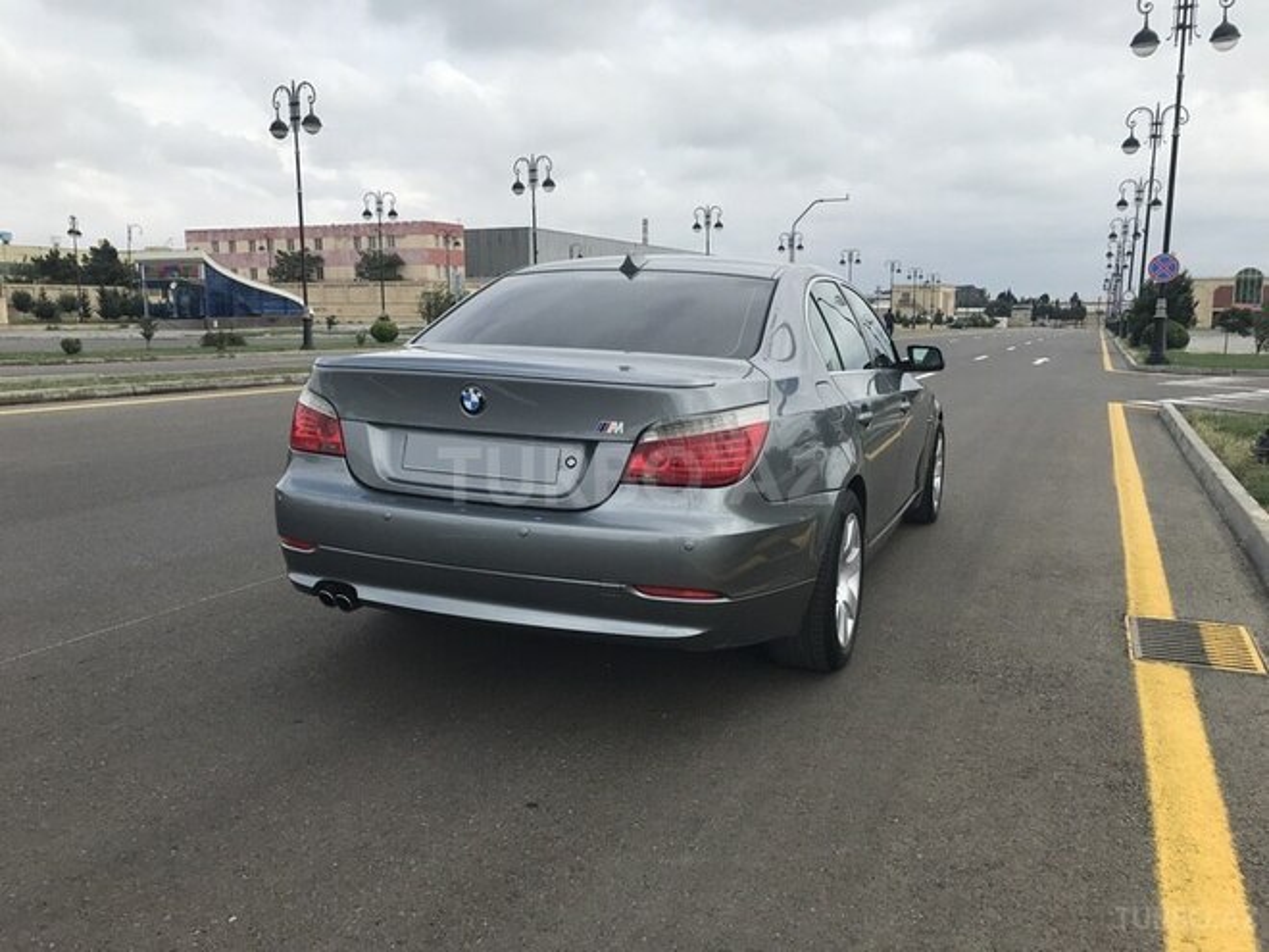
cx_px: 634
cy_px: 476
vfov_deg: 49.7
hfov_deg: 63.4
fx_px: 1026
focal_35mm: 28
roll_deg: +0.0
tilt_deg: -8.0
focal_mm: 3.99
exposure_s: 1/2457
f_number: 1.8
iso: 20
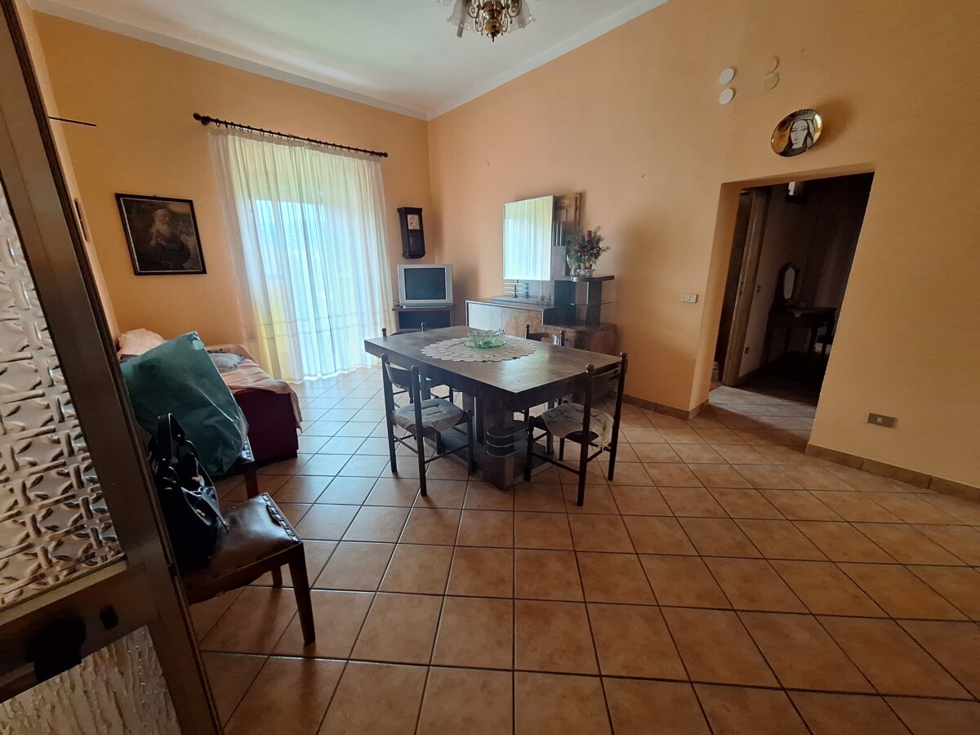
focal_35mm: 13
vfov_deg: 89.9
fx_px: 368
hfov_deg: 106.2
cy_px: 368
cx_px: 490
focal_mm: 1.74
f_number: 2.2
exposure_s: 1/50
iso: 200
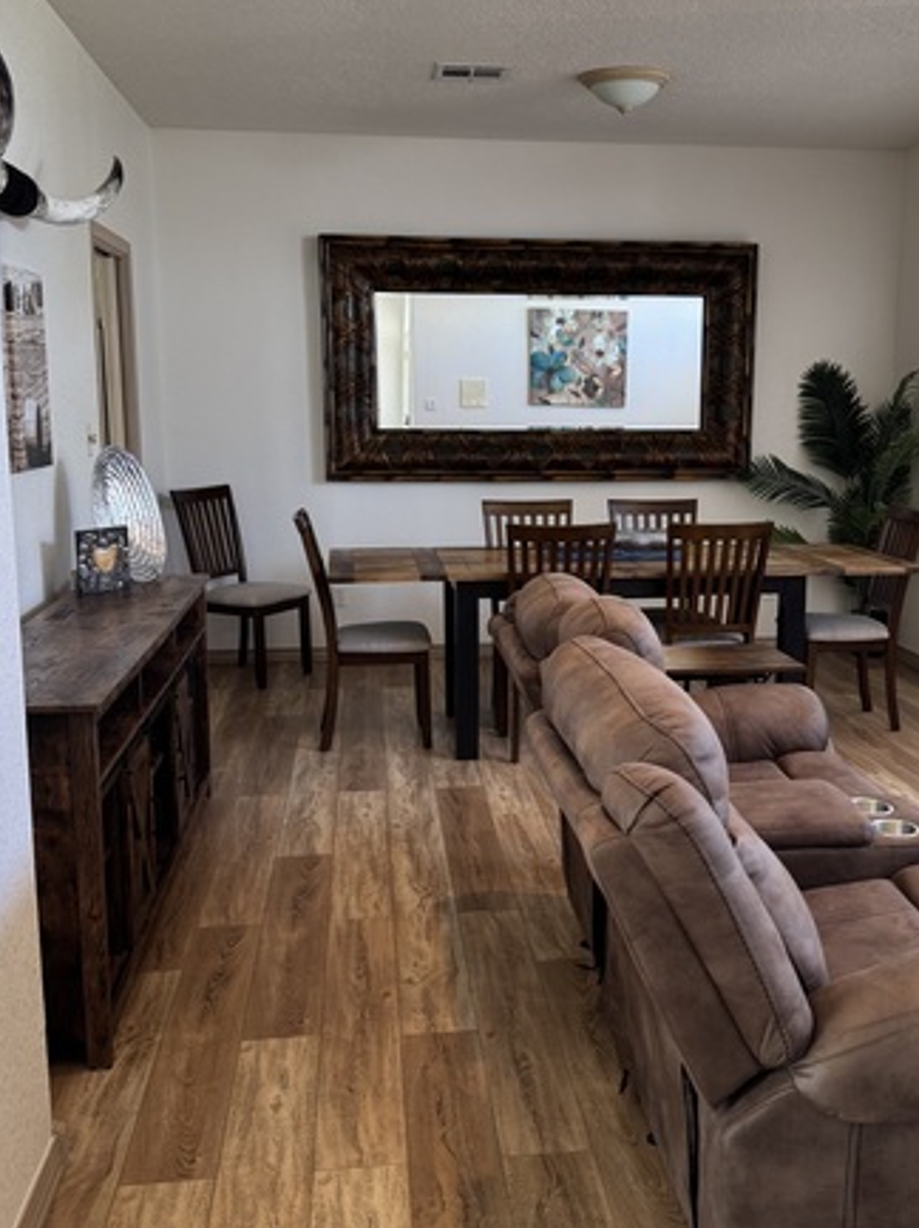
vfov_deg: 50.2
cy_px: 617
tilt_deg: -8.5
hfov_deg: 38.5
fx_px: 1312
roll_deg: +0.0
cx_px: 553
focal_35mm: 37
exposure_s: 1/60
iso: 160
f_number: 1.78
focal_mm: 6.76
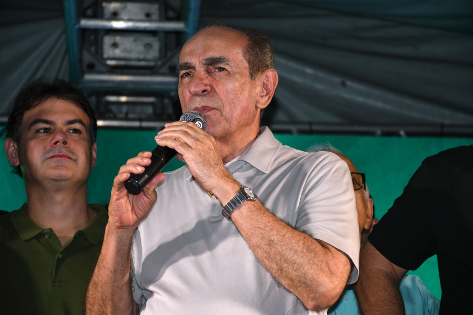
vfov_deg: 10.2
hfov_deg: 15.2
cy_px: 158
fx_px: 1774
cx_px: 236
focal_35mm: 135
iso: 100
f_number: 5.3
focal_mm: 90
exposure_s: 1/60
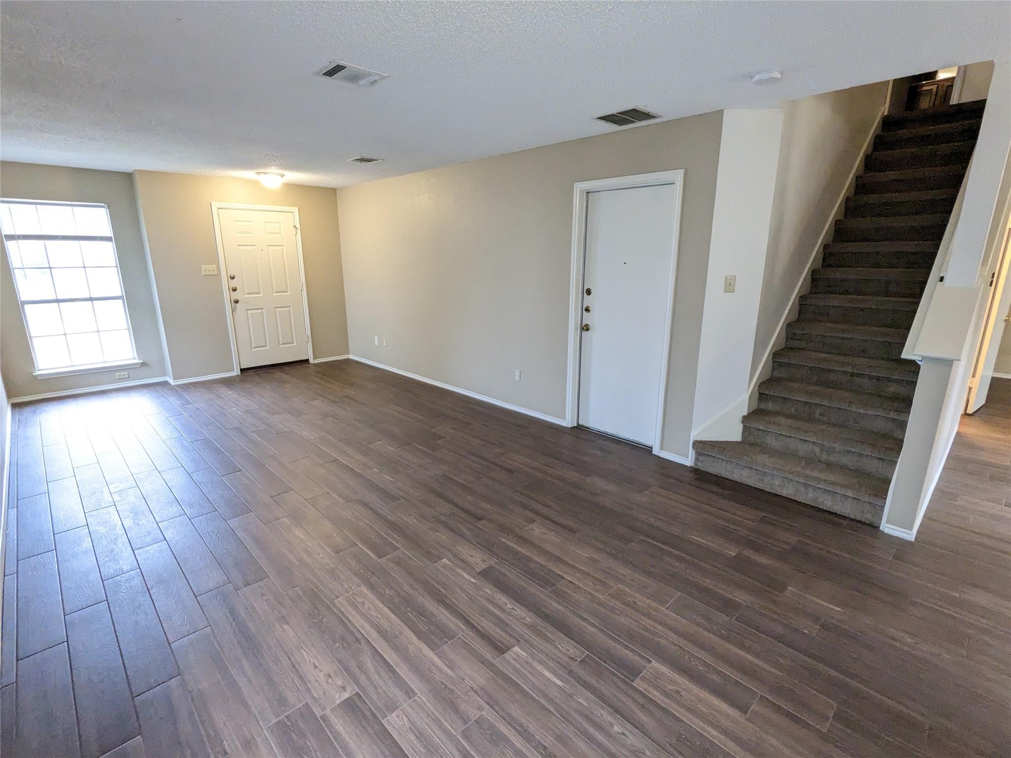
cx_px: 506
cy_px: 379
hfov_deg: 94.5
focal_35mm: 16
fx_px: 467
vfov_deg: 78.1
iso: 937
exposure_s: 1/120
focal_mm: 2.22
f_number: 2.2
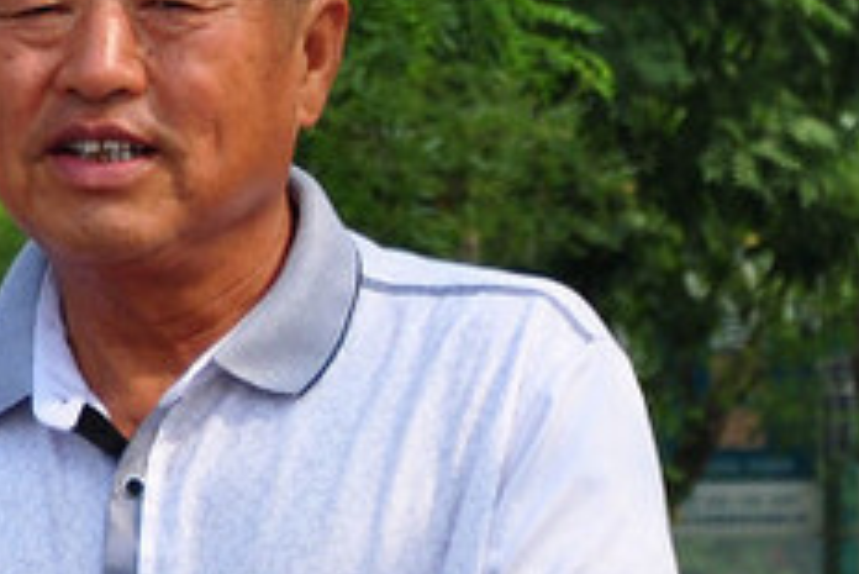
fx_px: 12200
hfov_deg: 4.0
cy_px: 589
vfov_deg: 2.7
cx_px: -581
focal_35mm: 511
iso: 200
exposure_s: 1/500
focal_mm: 66
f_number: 5.6
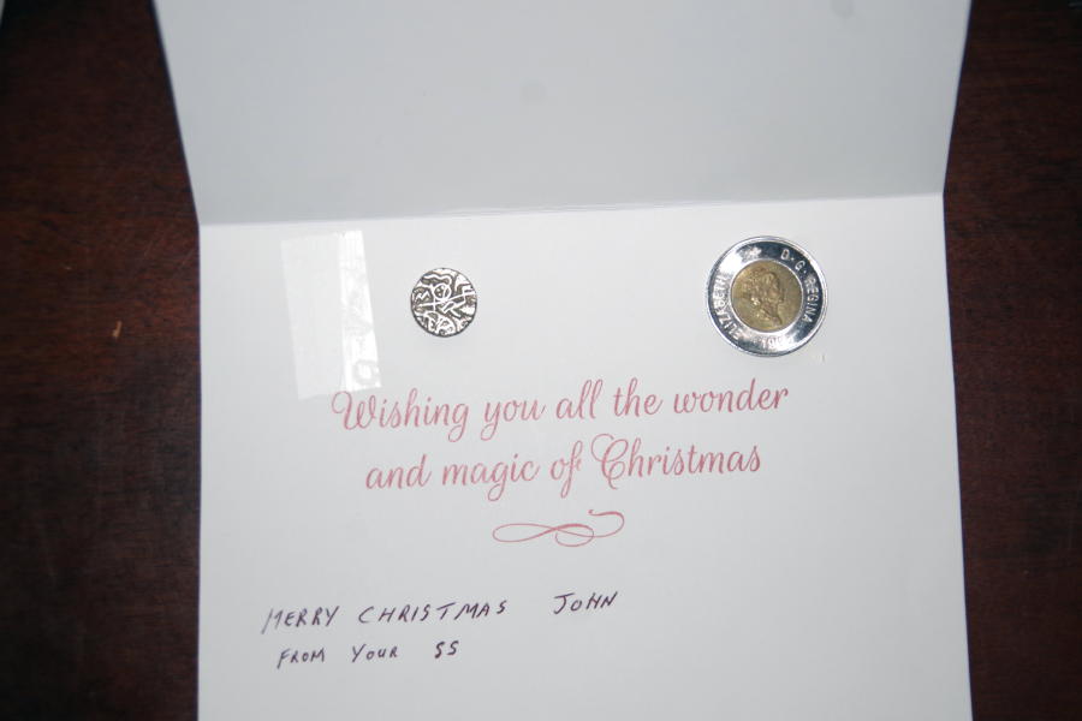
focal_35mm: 72
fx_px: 2164
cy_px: 360
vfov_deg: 18.9
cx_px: 541
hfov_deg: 28.1
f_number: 4.5
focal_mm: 48
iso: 200
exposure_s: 1/100
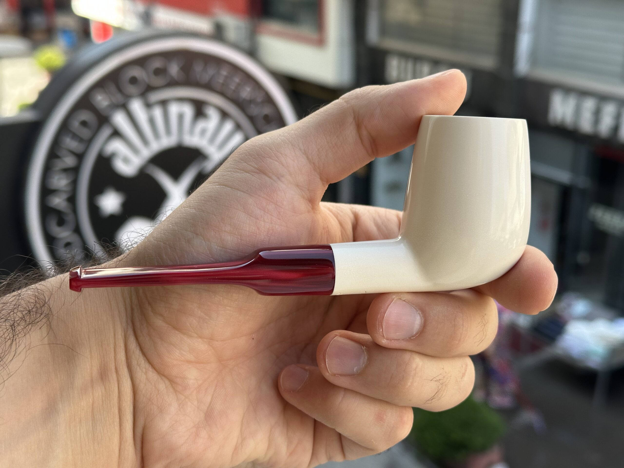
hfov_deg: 39.7
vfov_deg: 30.3
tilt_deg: -20.0
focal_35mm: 48
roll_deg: +0.1
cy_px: 234
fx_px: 865
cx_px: 312
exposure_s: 1/389
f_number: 1.78
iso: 64
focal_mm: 6.86
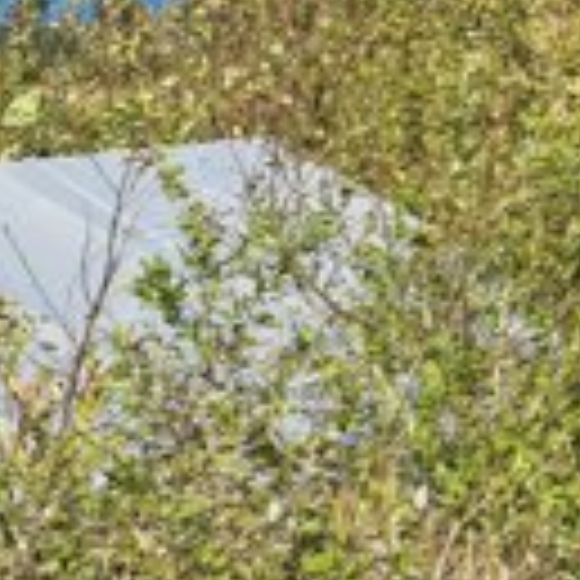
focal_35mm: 428
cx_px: -4
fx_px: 8113
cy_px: -290
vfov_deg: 4.1
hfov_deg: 4.1
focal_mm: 54
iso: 200
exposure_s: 1/500
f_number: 8
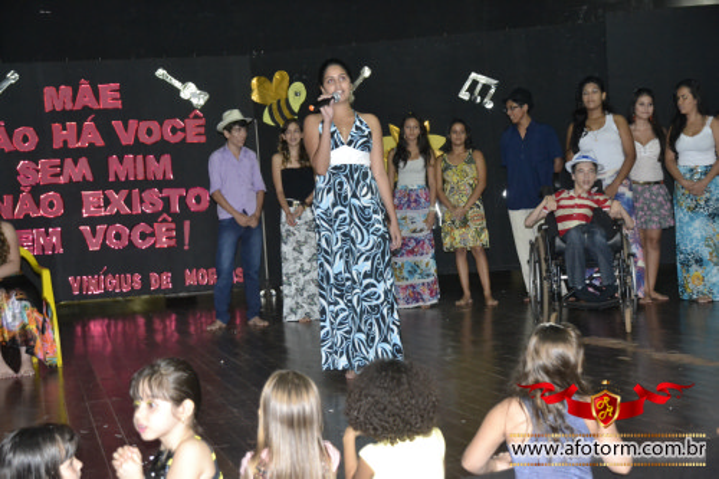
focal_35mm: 52
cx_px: 360
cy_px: 240
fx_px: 1048
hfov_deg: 37.9
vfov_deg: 25.7
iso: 3200
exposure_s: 1/60
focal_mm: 35
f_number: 4.2
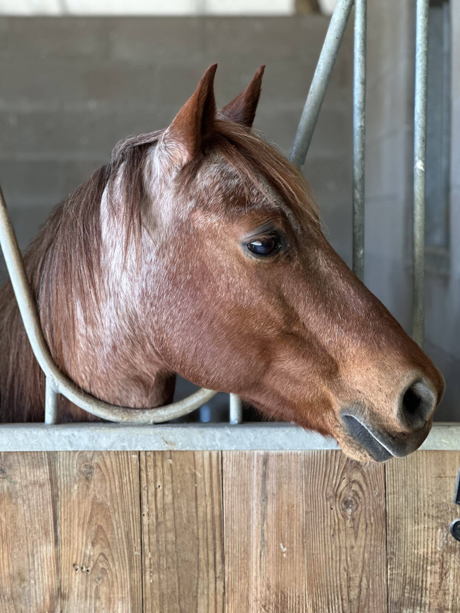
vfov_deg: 25.3
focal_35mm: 77
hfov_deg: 19.1
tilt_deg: -1.6
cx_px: 230
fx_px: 1364
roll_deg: -0.4
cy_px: 306
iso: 160
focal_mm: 9
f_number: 2.8
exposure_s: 1/121
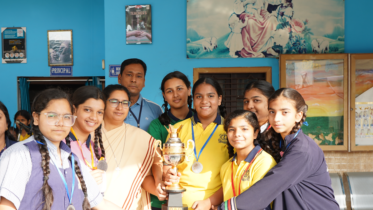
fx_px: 475
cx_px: 125
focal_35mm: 48
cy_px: 148
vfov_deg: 24.7
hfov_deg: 42.3
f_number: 5
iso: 100
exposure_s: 1/80
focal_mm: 32
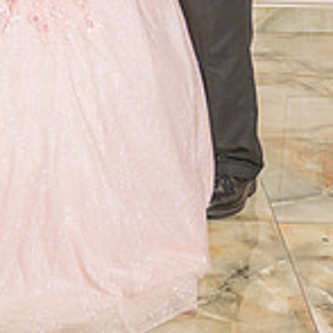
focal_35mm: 118
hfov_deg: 14.7
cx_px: 78
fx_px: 1284
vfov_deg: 14.2
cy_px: -90
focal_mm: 28
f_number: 2.8
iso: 320
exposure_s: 1/200
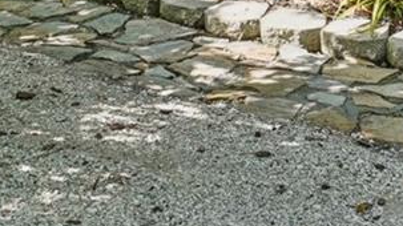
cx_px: 351
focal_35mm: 83
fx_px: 886
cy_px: -247
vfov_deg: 12.5
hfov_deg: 25.0
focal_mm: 10
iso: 160
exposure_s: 1/30
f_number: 8
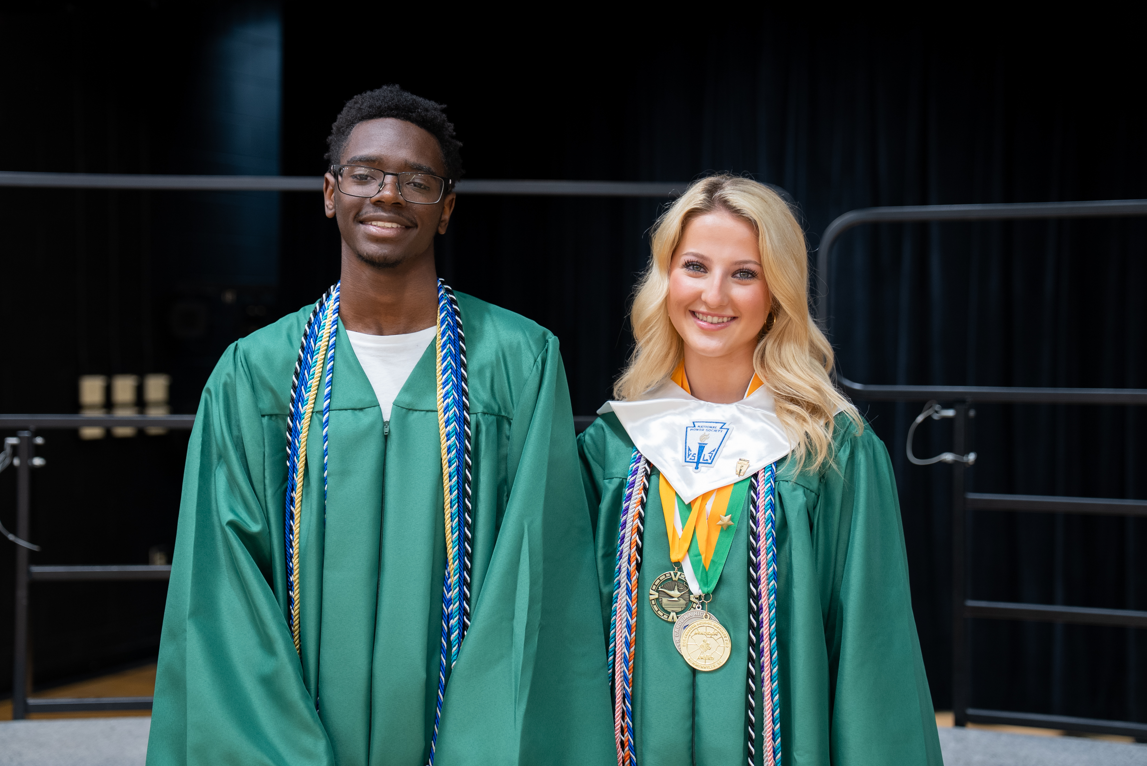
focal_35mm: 54
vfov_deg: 25.1
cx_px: 574
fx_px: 1721
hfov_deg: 36.9
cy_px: 383
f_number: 2.8
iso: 500
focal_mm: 54
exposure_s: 1/100
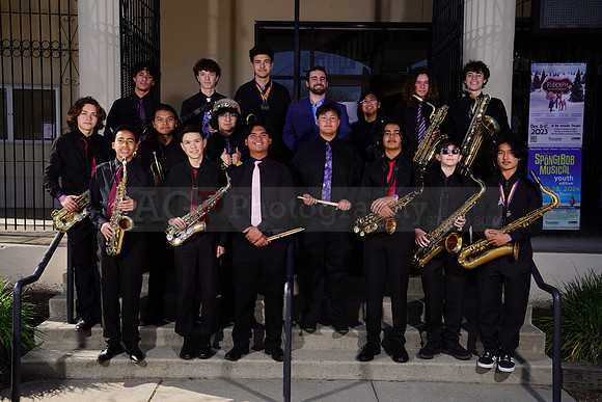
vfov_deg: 32.6
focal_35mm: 41
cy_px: 201
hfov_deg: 47.4
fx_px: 686
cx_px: 301
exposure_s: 1/250
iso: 100
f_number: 9
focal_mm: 41
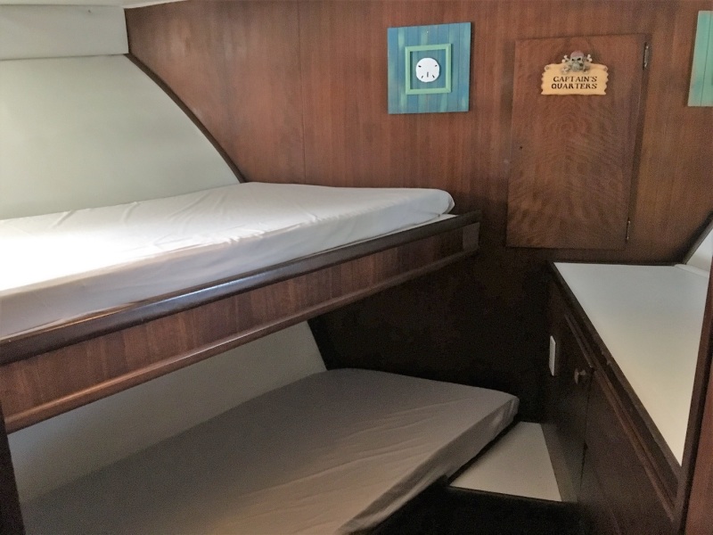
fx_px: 597
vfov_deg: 48.2
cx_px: 356
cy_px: 268
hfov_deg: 61.7
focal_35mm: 29
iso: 320
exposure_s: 1/15
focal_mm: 4.15
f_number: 2.2
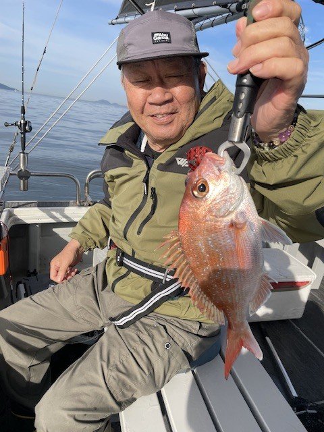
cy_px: 216
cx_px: 162
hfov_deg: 53.1
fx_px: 324
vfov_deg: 67.3
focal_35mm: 26
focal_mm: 4.2
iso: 32
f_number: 1.6
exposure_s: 1/2398
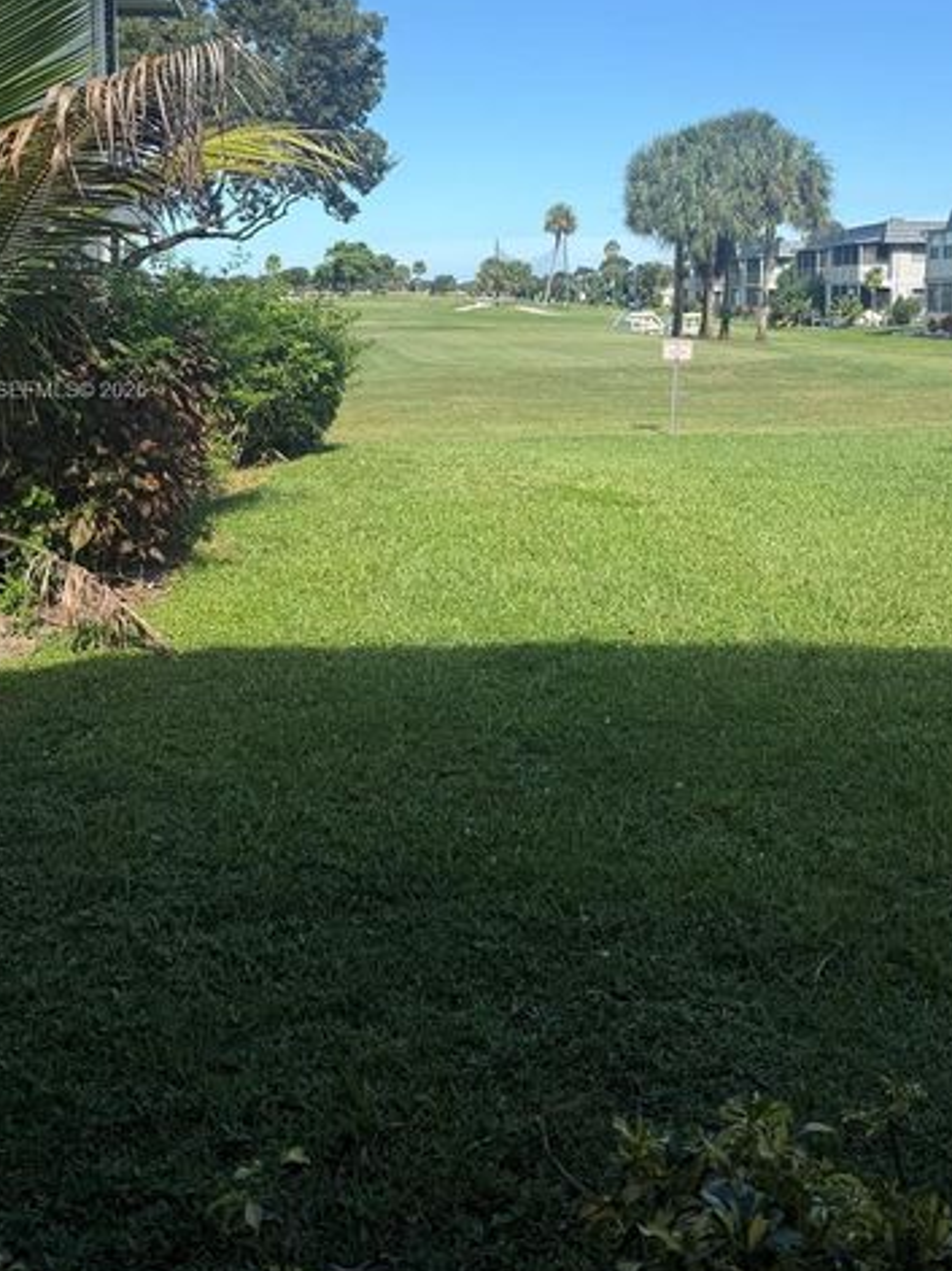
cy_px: 393
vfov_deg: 52.6
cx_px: 545
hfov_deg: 41.7
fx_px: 1247
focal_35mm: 34
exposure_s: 1/3021
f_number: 1.78
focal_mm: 6.76
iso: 80
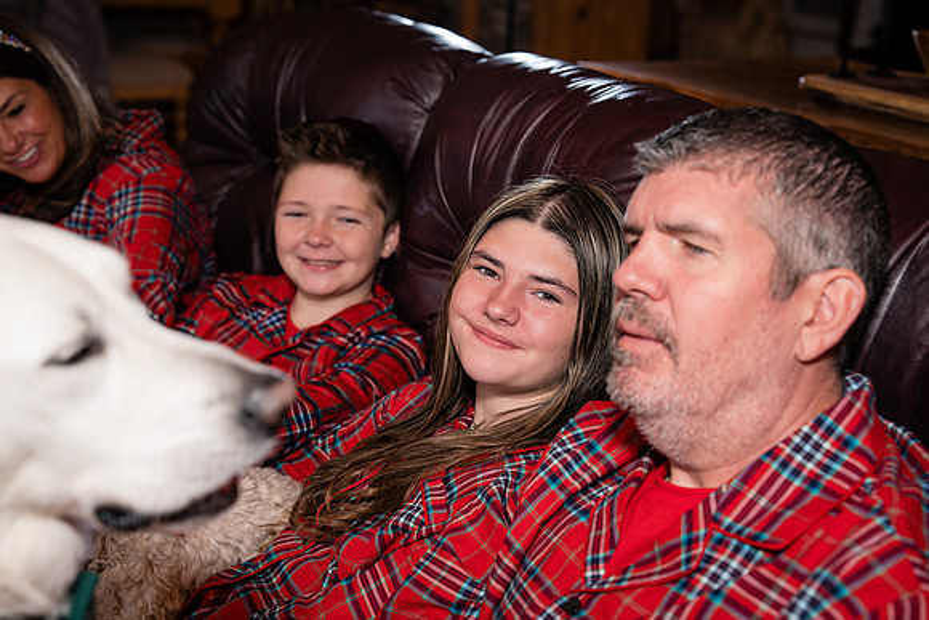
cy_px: 310
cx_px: 464
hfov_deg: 34.5
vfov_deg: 23.4
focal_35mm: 58
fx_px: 1497
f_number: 4
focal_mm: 58
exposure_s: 1/160
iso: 400
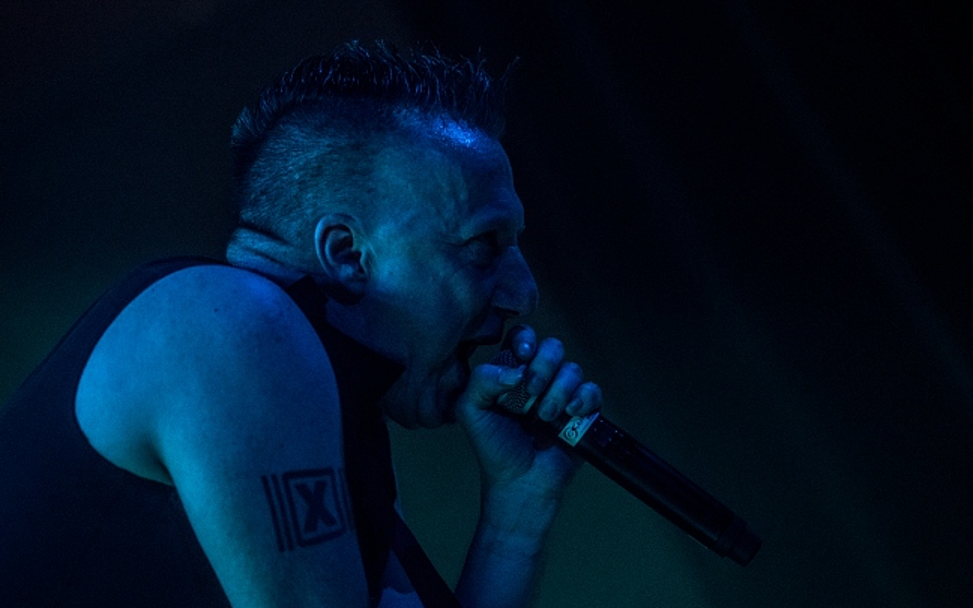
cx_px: 533
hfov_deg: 13.7
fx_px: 4057
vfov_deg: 8.6
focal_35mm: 153
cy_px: 298
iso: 4000
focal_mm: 135
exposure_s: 1/100
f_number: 2.8
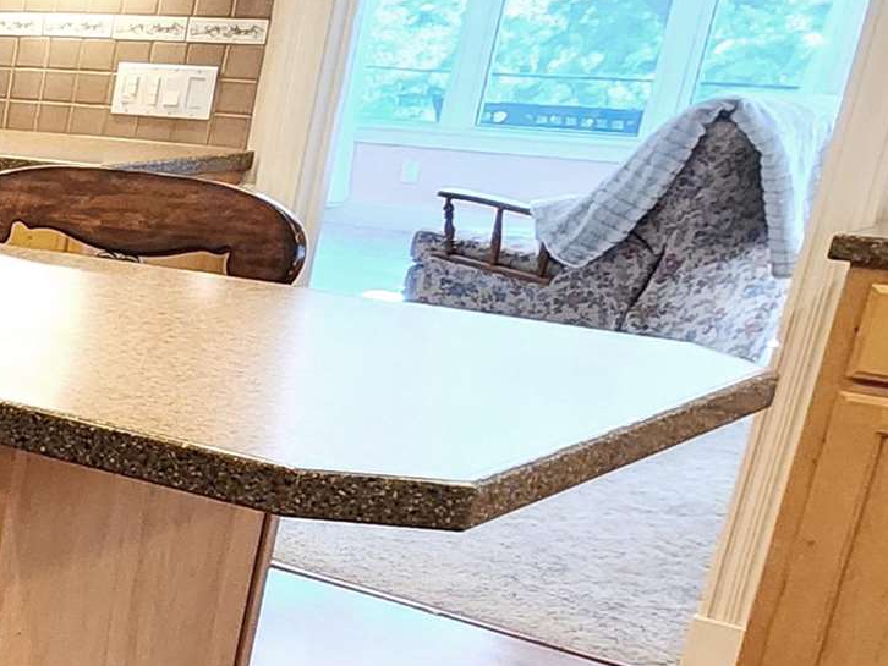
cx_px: -870
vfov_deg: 26.5
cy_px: 386
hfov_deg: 19.6
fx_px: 1411
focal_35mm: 55
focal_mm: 2.2
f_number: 2.2
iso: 250
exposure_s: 1/60
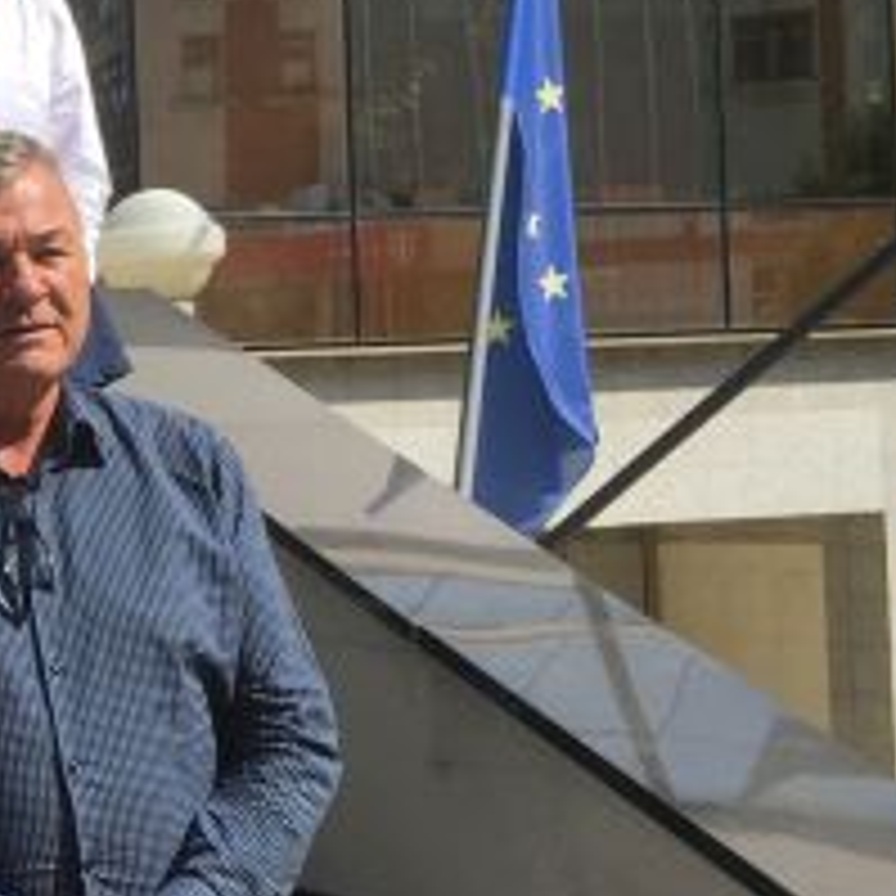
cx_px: -558
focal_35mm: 90
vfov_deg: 19.3
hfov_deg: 16.9
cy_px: 502
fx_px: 2636
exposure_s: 1/1603
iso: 25
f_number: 2.2
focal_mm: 4.15
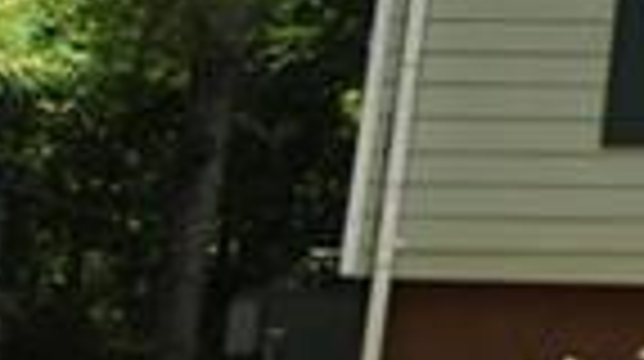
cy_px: -436
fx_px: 3462
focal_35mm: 203
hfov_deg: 8.6
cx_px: 2018
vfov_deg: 5.8
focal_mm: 18
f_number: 8
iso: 100
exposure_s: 1/200
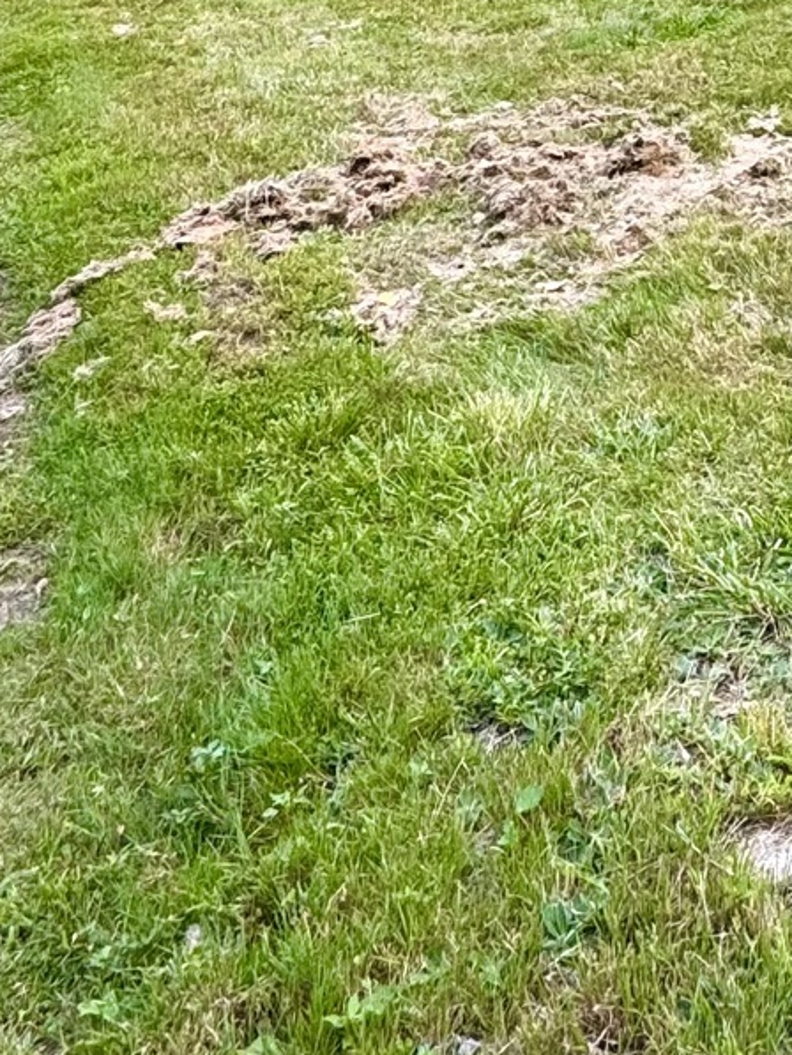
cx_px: 953
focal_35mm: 54
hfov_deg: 24.5
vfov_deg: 29.1
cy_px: -299
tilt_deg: +8.8
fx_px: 1647
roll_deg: -0.2
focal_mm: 2.22
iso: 100
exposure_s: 1/99
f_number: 2.2
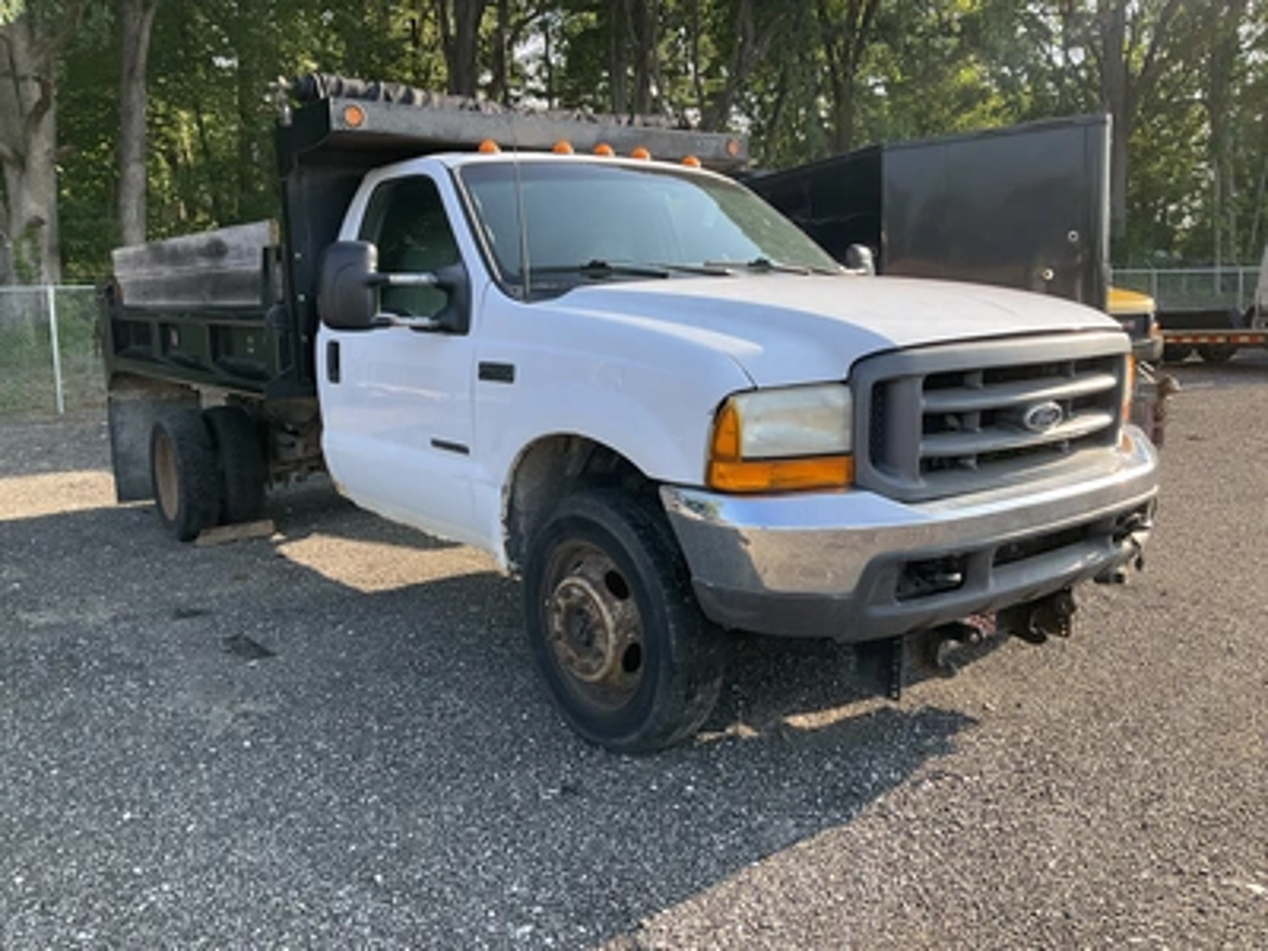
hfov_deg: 61.7
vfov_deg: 48.2
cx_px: 634
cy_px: 476
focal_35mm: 29
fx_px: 1062
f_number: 1.8
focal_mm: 3
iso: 25
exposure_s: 1/409
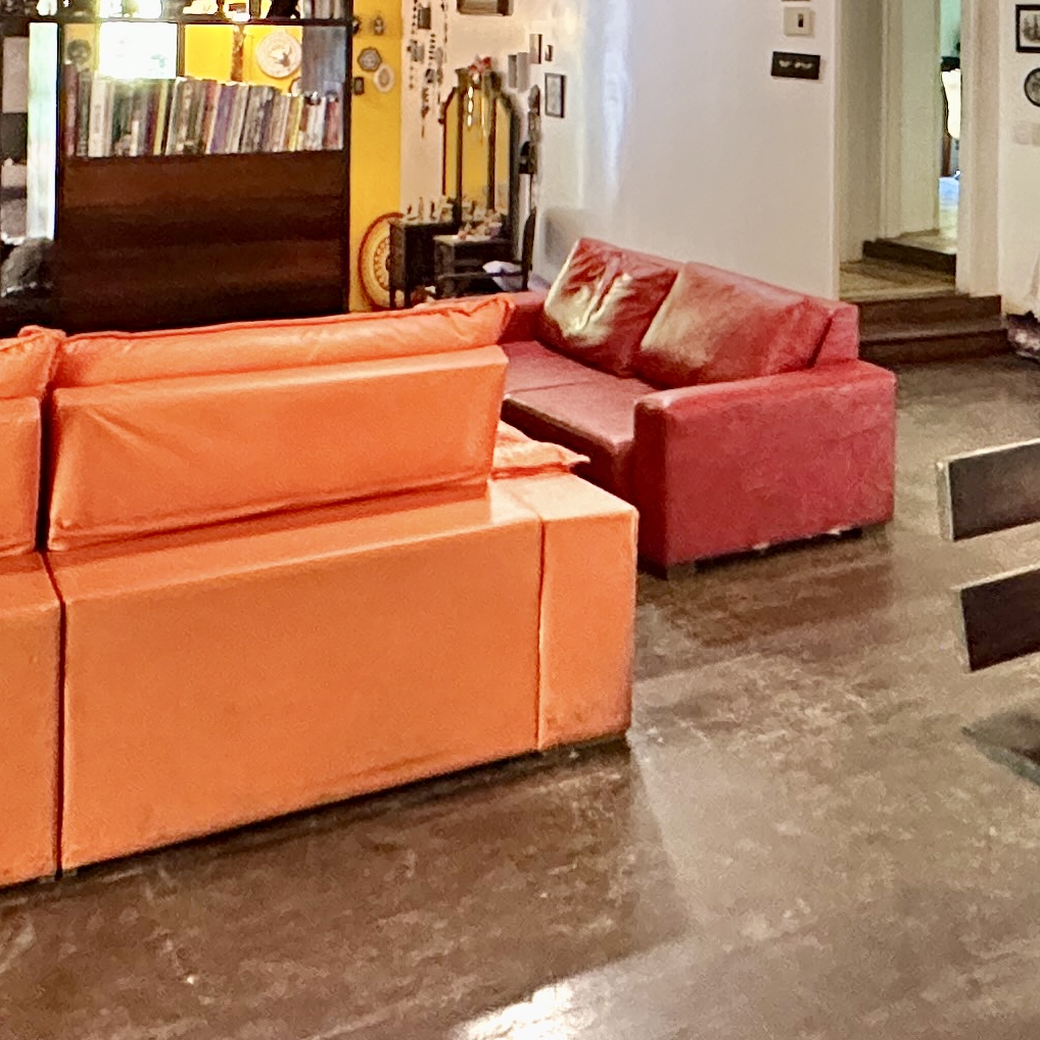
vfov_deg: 32.1
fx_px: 1666
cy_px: 10
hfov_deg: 33.5
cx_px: 861
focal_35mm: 49
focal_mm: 2.22
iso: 640
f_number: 2.2
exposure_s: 1/60
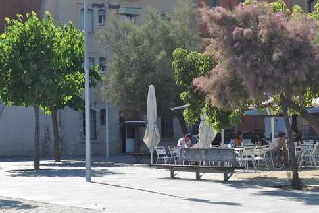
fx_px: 868
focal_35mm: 98
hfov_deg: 20.8
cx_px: 166
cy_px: 86
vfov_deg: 13.9
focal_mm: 48
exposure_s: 1/320
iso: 200
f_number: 9
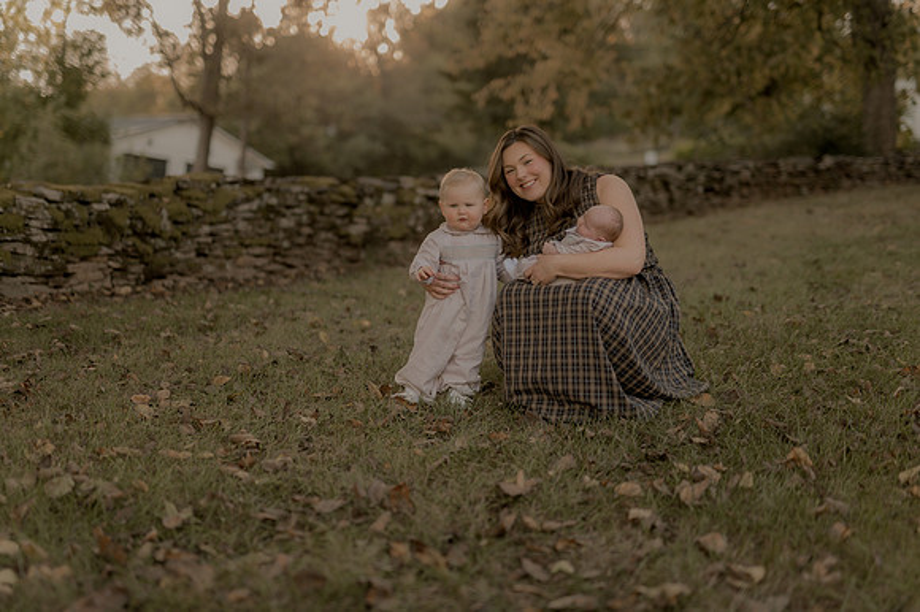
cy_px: 306
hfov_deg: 39.6
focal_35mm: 50
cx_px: 460
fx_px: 1277
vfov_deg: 27.0
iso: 160
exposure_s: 1/500
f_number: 1.8
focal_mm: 50
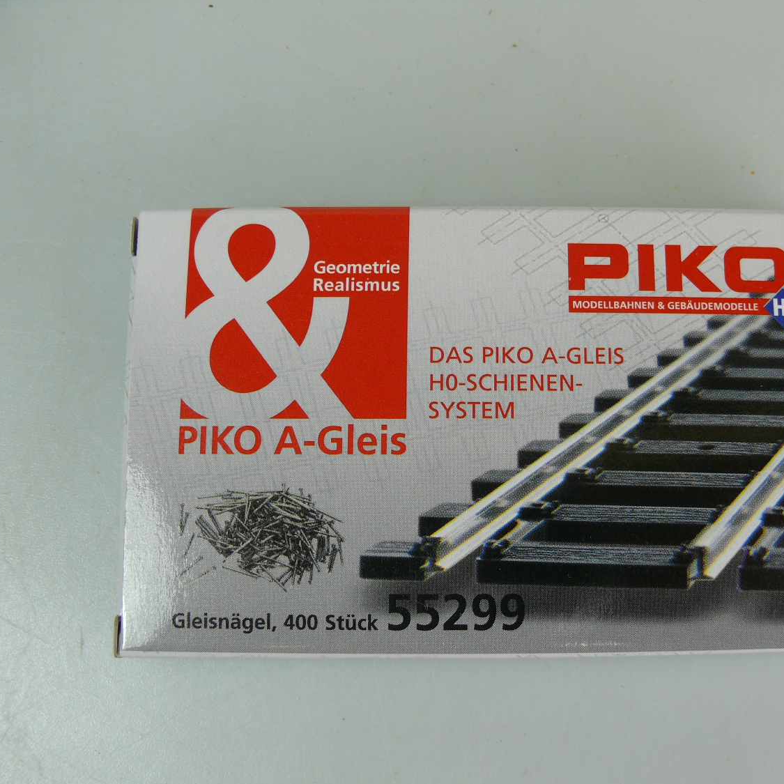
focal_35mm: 44
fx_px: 1127
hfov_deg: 37.9
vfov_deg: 38.3
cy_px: 415
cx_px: 524
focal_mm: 7.4
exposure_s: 1/100
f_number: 3.6
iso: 100
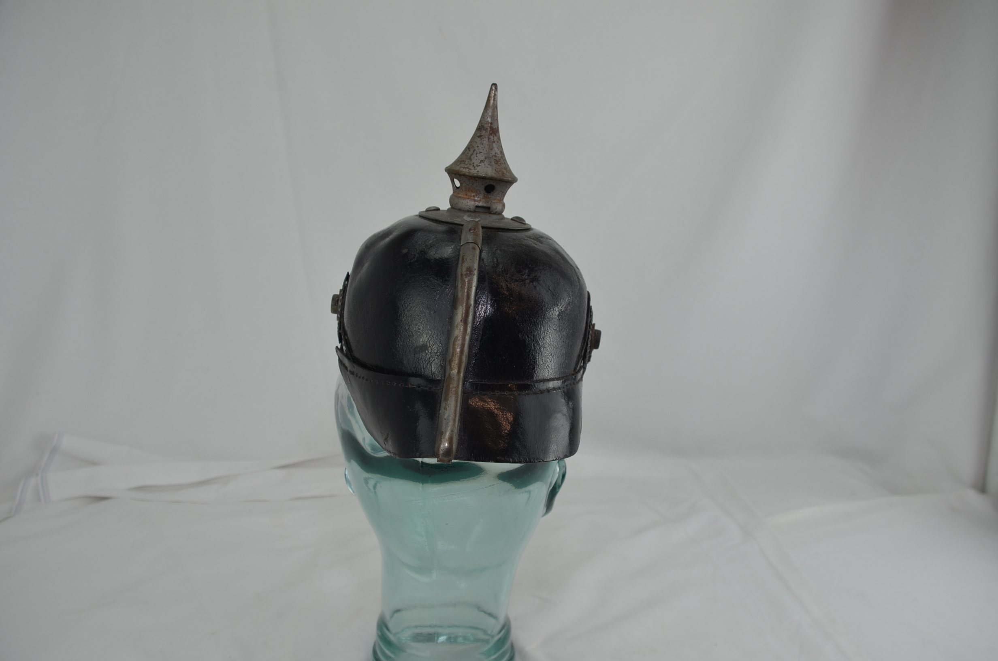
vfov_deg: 43.4
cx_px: 499
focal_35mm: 30
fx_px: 830
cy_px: 330
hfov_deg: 62.0
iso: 200
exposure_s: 1/125
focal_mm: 20
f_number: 5.6
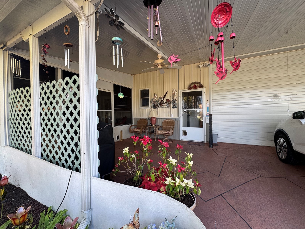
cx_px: 152
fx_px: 123
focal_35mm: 14
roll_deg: +0.9
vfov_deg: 85.7
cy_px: 114
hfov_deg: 102.1
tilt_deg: +0.2
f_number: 2.2
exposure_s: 1/99
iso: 50
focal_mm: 2.22
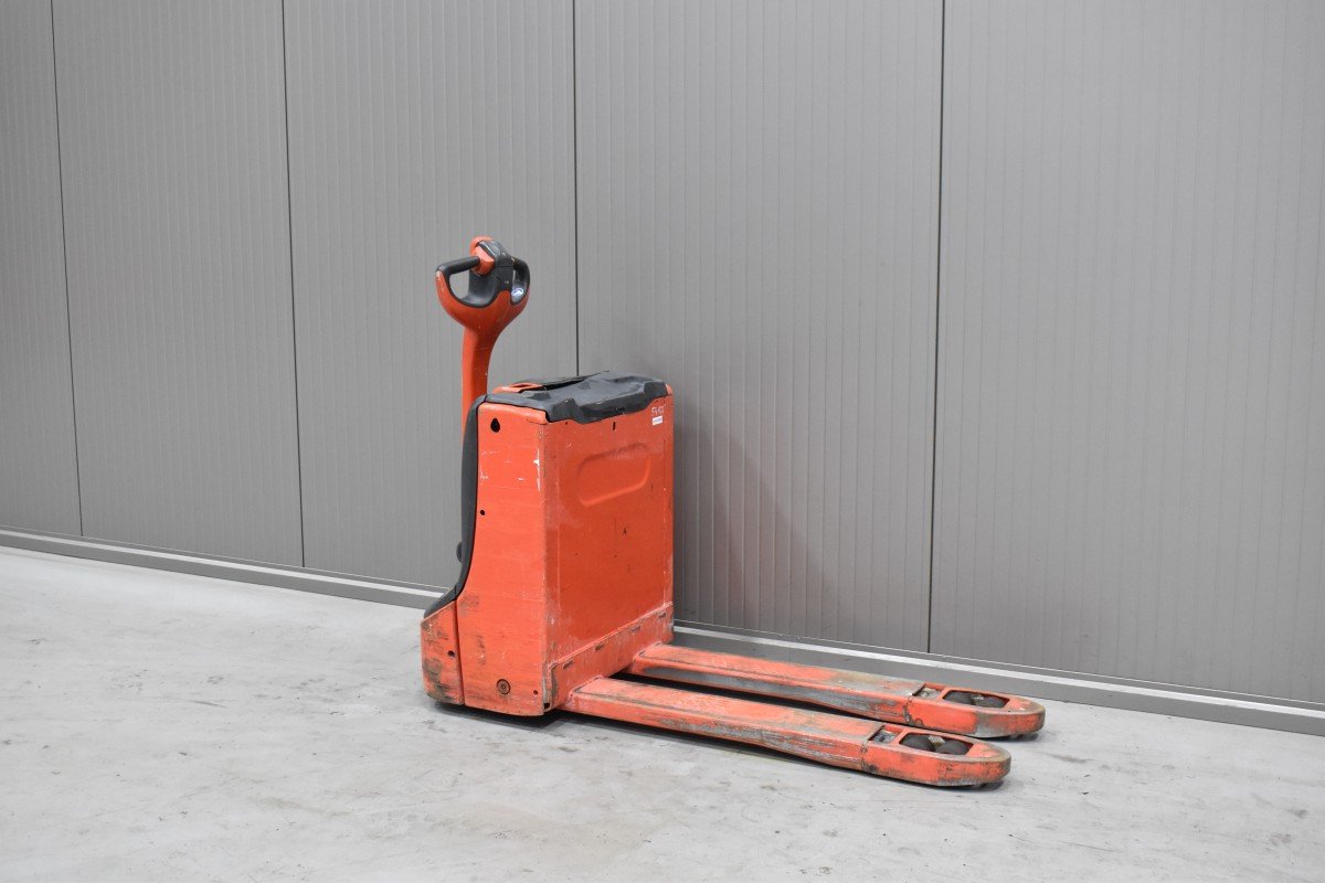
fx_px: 1380
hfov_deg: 51.3
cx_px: 662
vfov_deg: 35.5
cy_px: 442
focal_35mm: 38
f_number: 5
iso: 1600
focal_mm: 25
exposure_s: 1/40
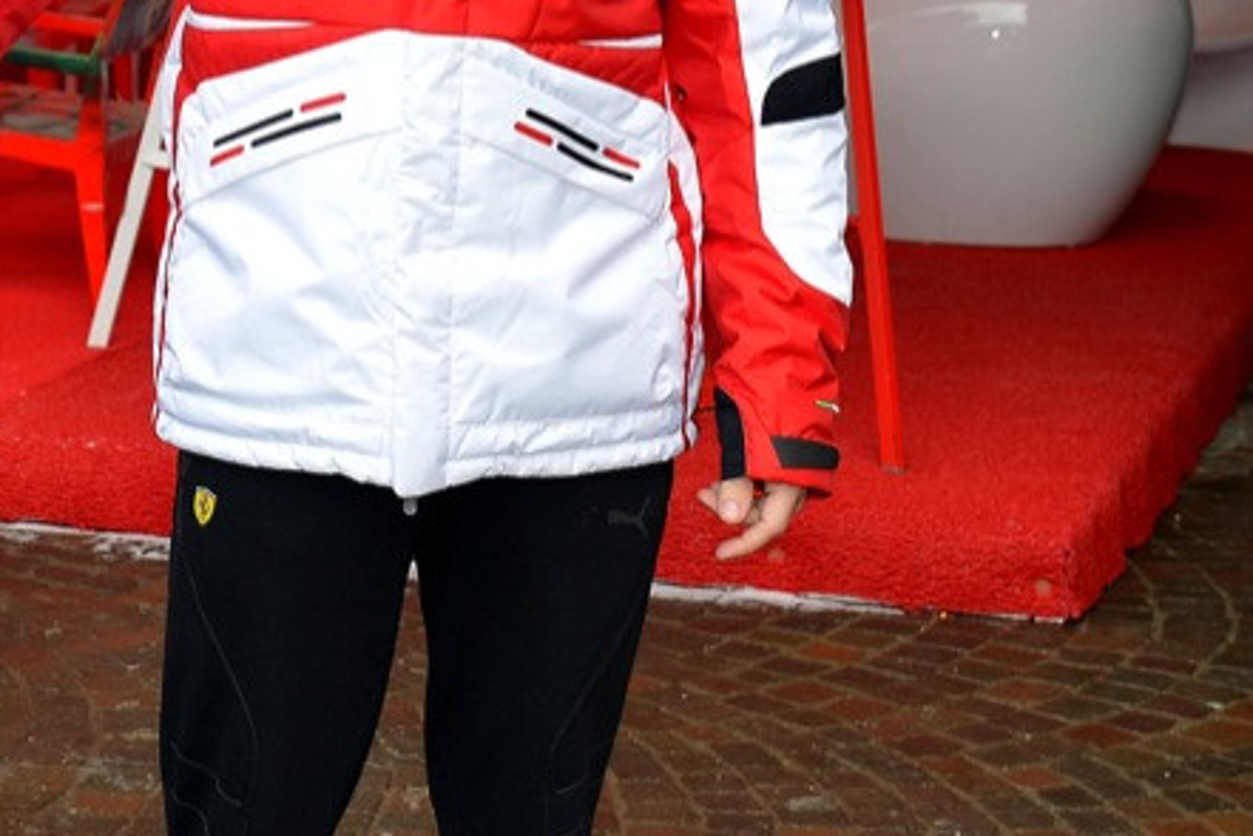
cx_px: -119
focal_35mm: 102
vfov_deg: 13.2
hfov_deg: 19.2
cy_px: -6
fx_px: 3550
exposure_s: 1/160
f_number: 6.3
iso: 320
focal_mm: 45
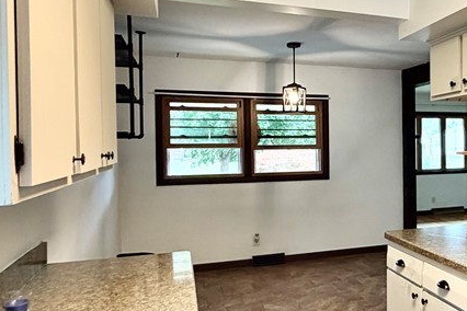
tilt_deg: -0.3
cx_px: 357
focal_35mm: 35
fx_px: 454
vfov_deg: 37.8
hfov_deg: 51.8
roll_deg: +1.2
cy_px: 146
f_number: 2.2
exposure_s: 1/120
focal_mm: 2.22
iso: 250
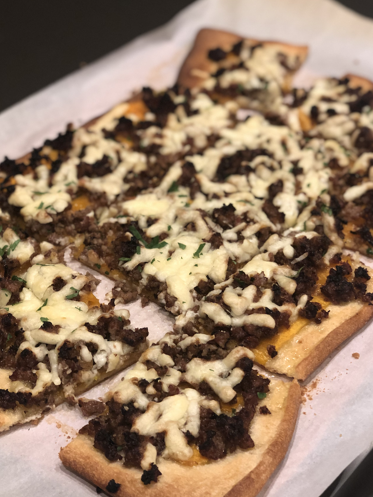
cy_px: 286
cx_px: 194
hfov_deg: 23.7
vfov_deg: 31.1
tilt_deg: -41.2
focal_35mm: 62
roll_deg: +0.7
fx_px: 890
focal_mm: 6
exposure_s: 1/30
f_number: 2.4
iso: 160
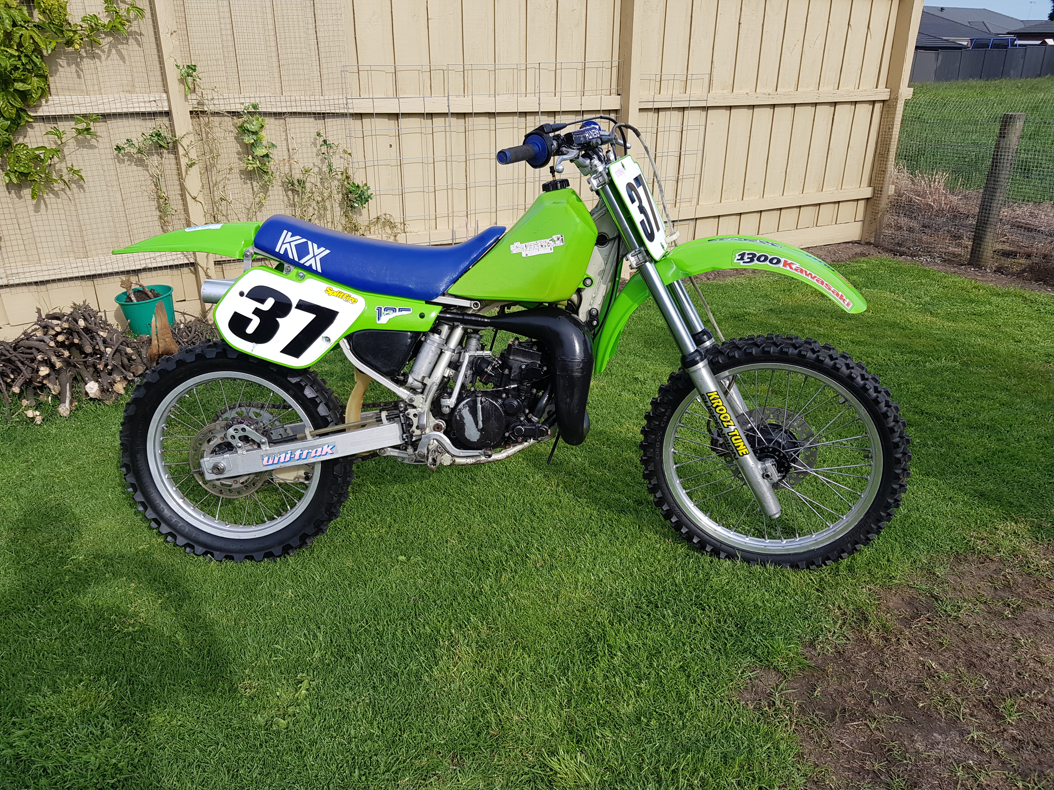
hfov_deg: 67.3
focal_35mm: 26
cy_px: 395
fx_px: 792
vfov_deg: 53.1
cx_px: 527
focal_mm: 4.2
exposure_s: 1/1368
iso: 40
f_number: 1.7
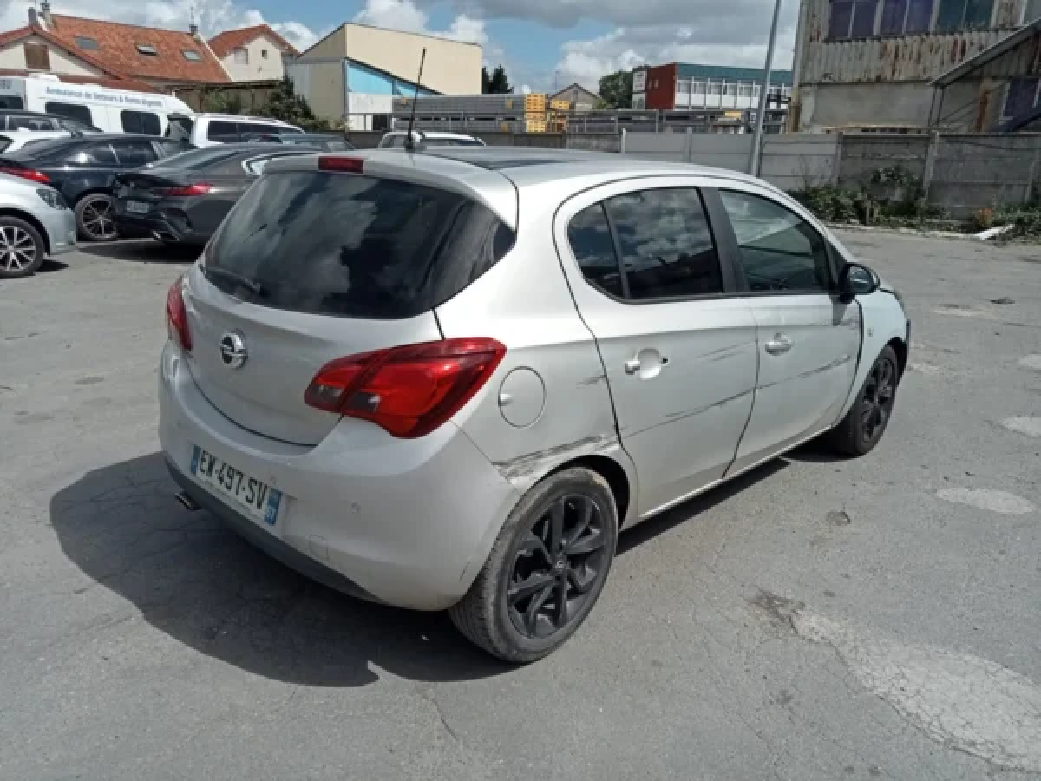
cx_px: 520
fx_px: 842
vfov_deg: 49.7
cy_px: 390
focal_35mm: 28
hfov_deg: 63.4
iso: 100
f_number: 2.2
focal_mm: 3.46
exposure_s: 1/2227
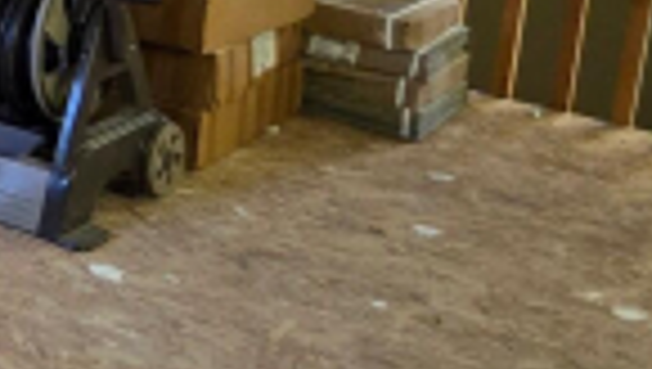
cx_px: -578
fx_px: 1125
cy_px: -166
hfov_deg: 20.4
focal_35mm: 65
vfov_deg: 17.0
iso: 250
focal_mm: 2.2
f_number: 1.9
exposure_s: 1/120
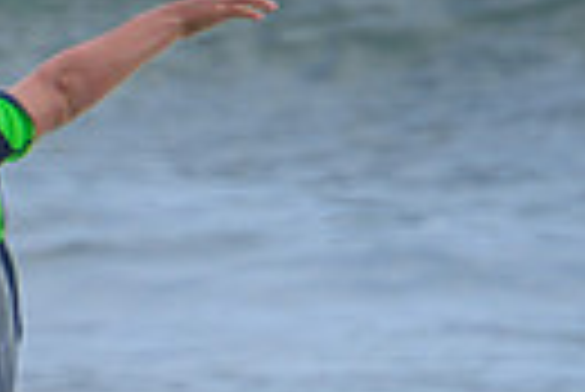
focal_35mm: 2187
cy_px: 486
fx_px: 35578
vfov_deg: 0.6
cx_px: -61
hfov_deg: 0.9
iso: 200
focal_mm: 400
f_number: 5.6
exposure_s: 1/1600
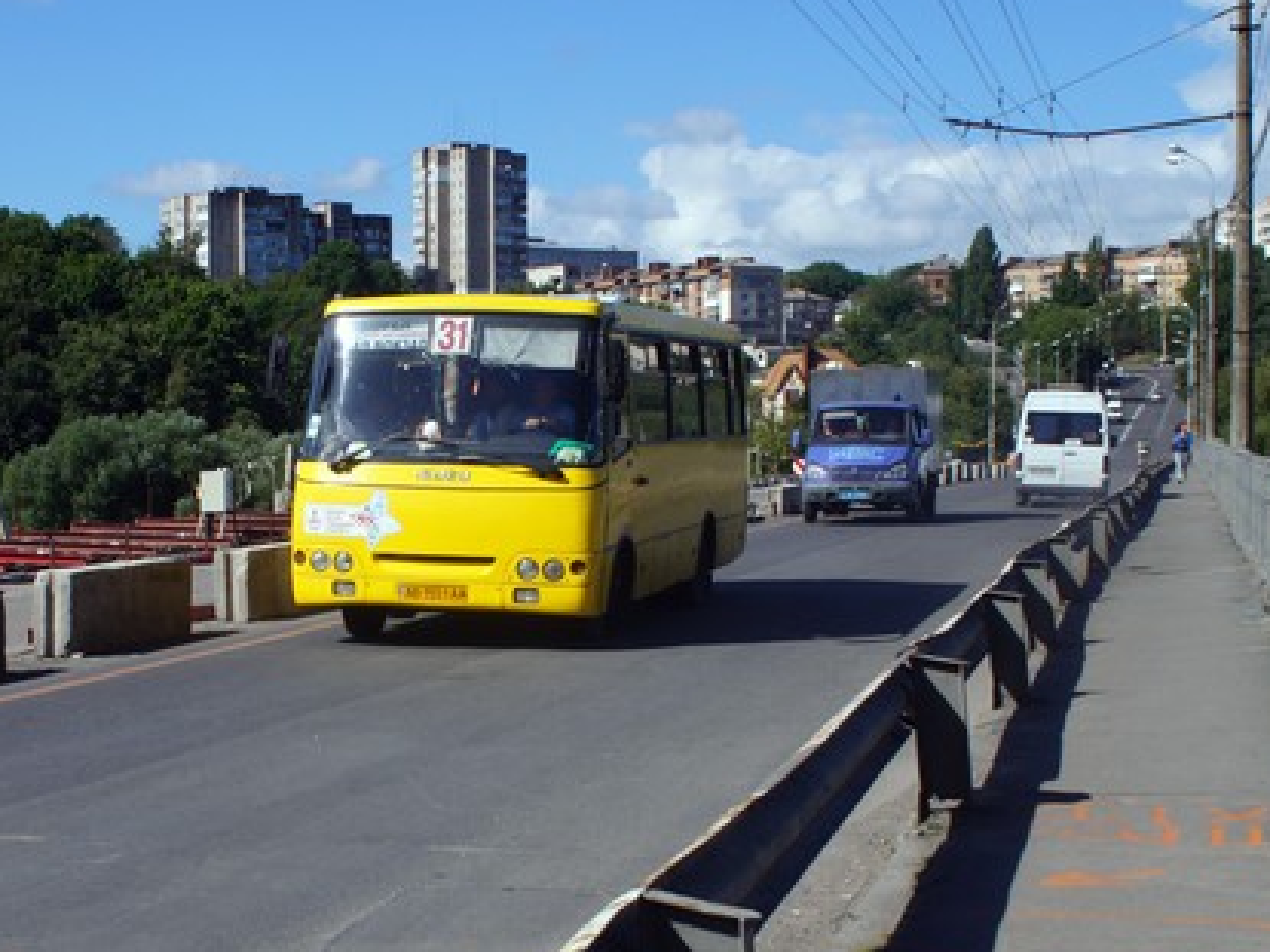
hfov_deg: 28.4
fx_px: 2494
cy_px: 614
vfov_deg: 21.5
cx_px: 422
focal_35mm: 68
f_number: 11
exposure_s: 1/200
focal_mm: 28
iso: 100
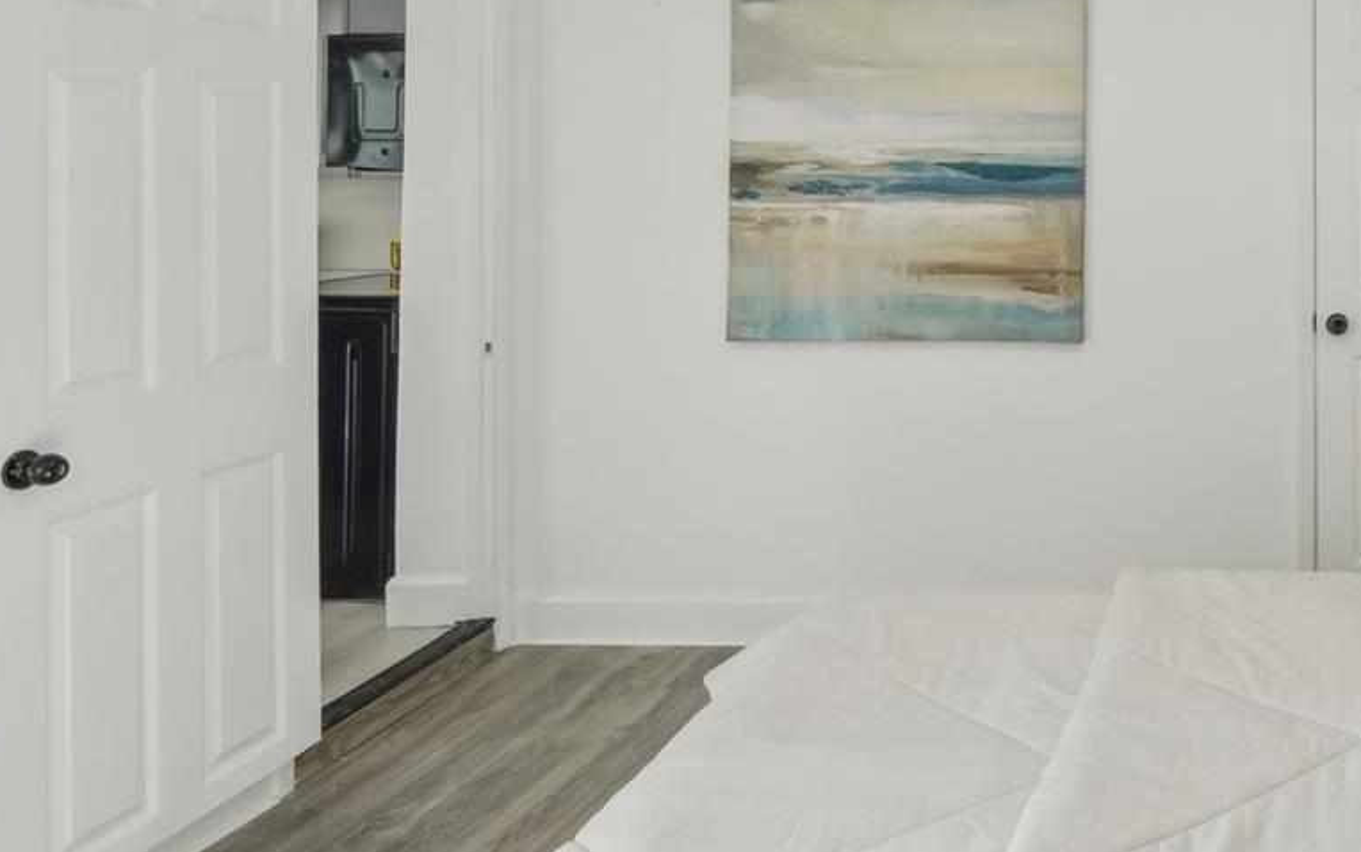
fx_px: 1187
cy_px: 219
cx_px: 1259
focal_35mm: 32
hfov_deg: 51.6
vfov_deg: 38.5
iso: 400
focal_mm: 10
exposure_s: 1/40
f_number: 8
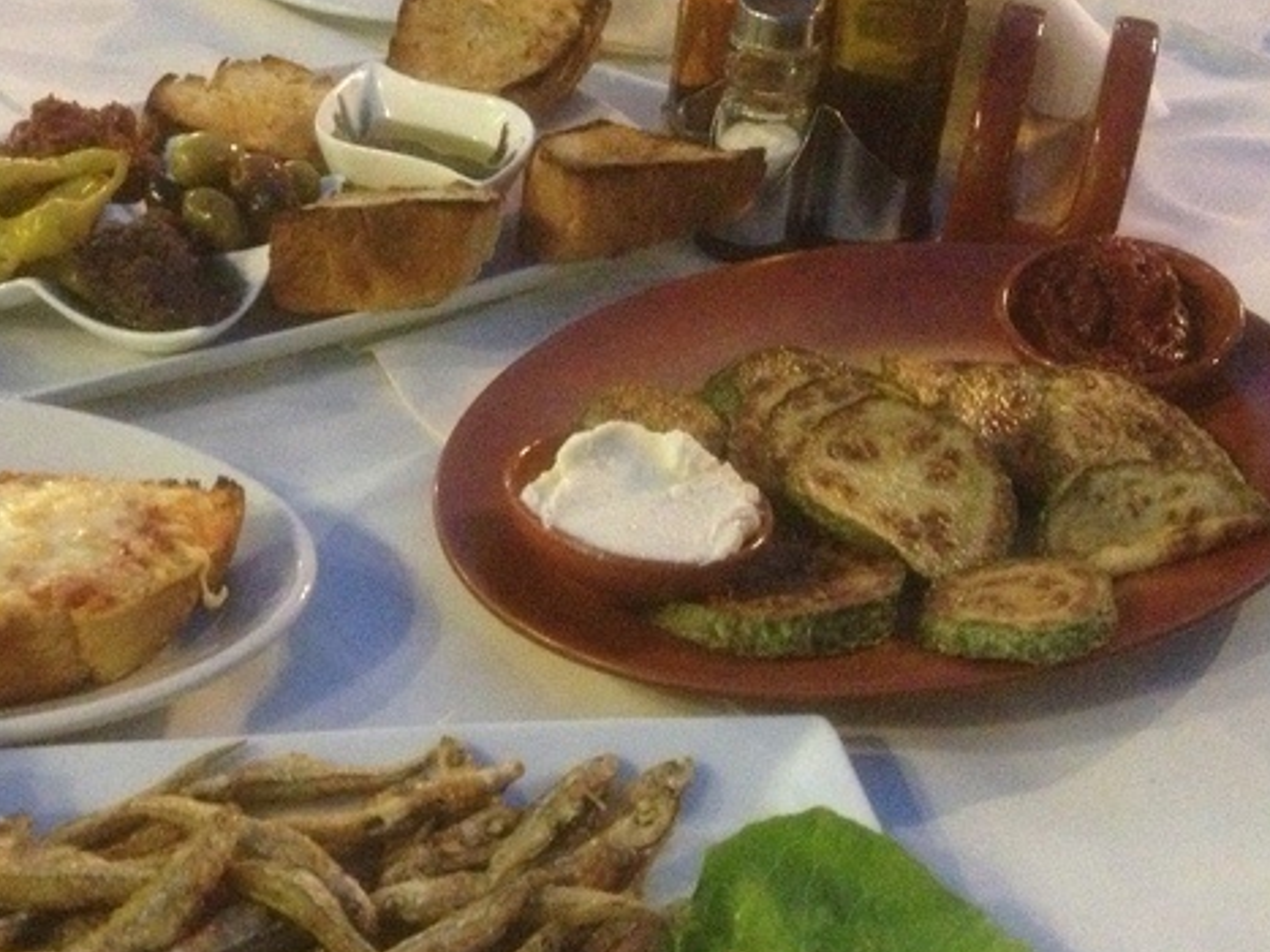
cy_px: 672
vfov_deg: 24.2
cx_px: 430
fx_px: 2201
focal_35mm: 60
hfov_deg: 31.9
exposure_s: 1/15
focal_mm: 4.28
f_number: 2.4
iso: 800
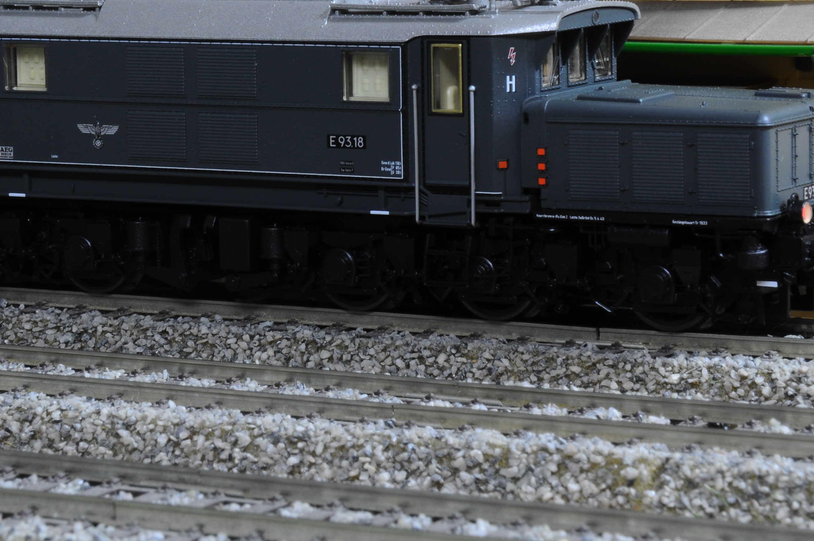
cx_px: 314
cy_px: 167
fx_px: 3704
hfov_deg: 12.5
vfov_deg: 8.3
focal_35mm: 164
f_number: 36
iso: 200
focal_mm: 66
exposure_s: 6
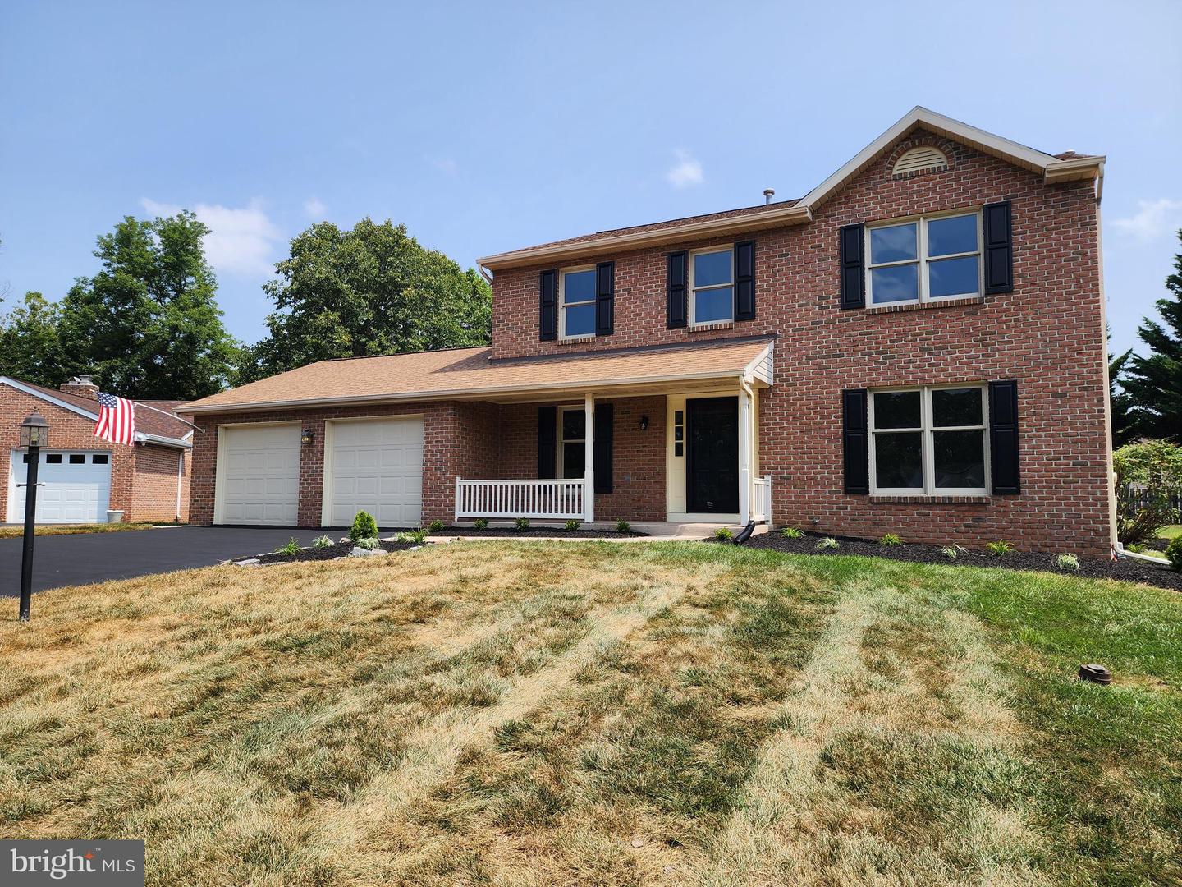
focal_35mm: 23
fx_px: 785
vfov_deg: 58.9
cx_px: 591
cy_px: 444
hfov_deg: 73.9
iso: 12
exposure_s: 1/890
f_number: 1.8
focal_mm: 6.4
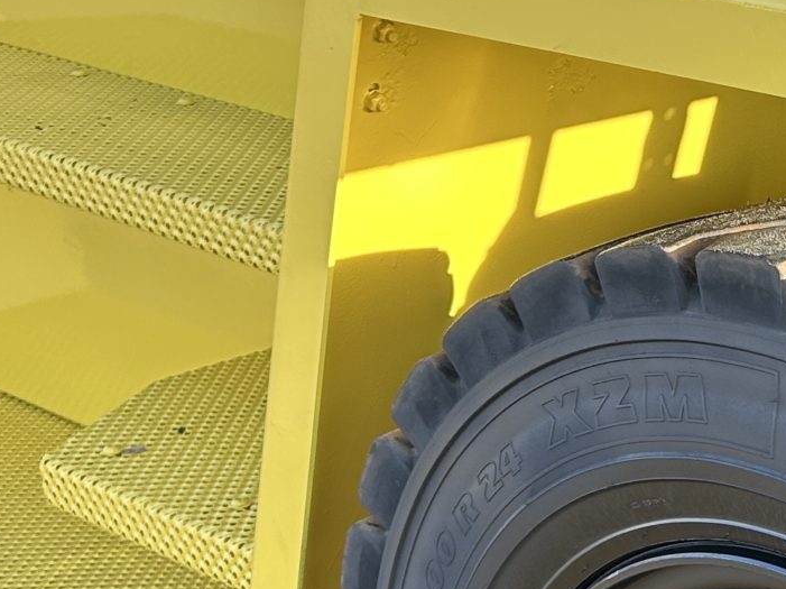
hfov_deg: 18.8
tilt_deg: -21.1
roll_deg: -2.3
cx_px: 1079
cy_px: 469
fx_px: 2156
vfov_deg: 15.4
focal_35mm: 95
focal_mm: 5.7
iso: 50
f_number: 1.5
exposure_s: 1/427
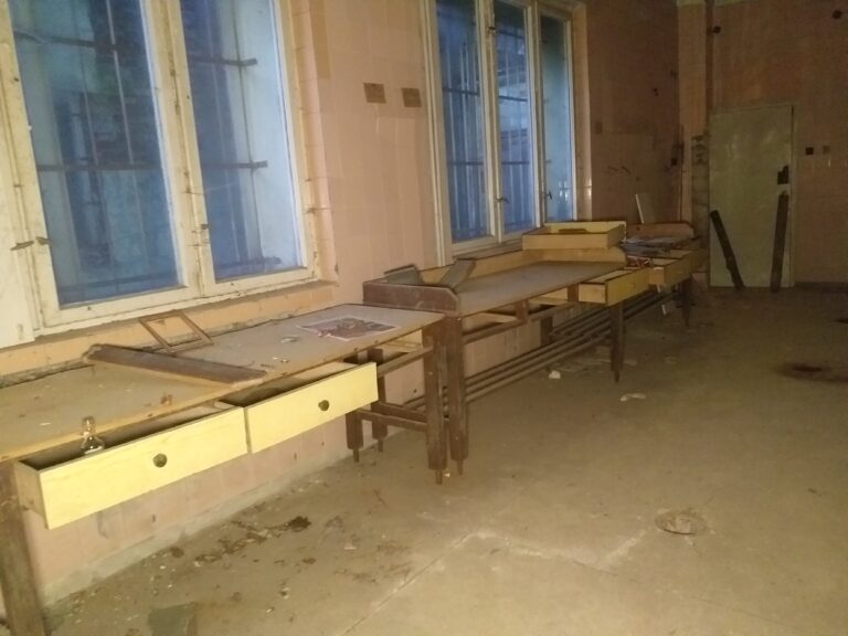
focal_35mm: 27
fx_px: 661
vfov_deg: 51.4
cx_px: 424
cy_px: 318
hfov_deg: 65.3
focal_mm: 3.6
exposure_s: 1/17
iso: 1000
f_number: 1.9
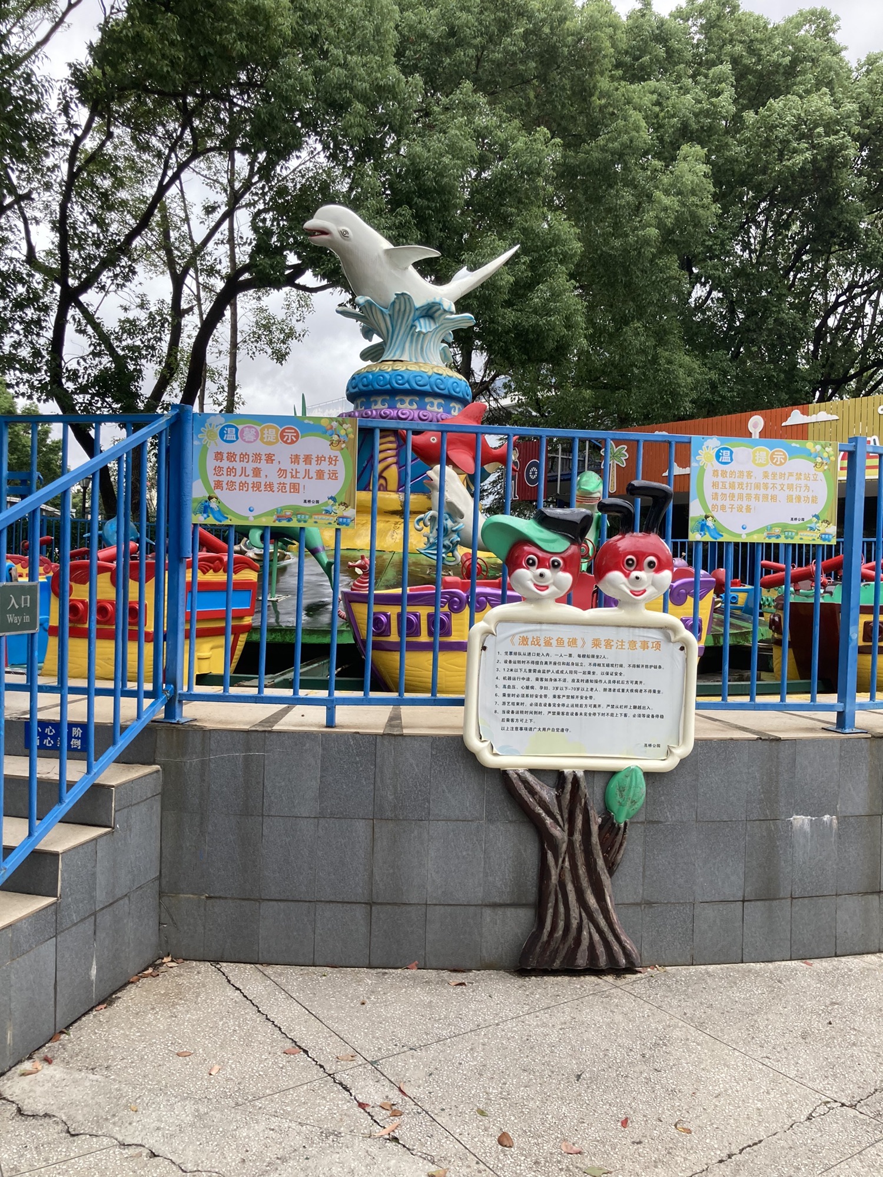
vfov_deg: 63.4
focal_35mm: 28
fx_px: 952
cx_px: 442
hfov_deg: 49.7
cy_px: 588
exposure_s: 1/316
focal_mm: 3.99
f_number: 1.8
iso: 20
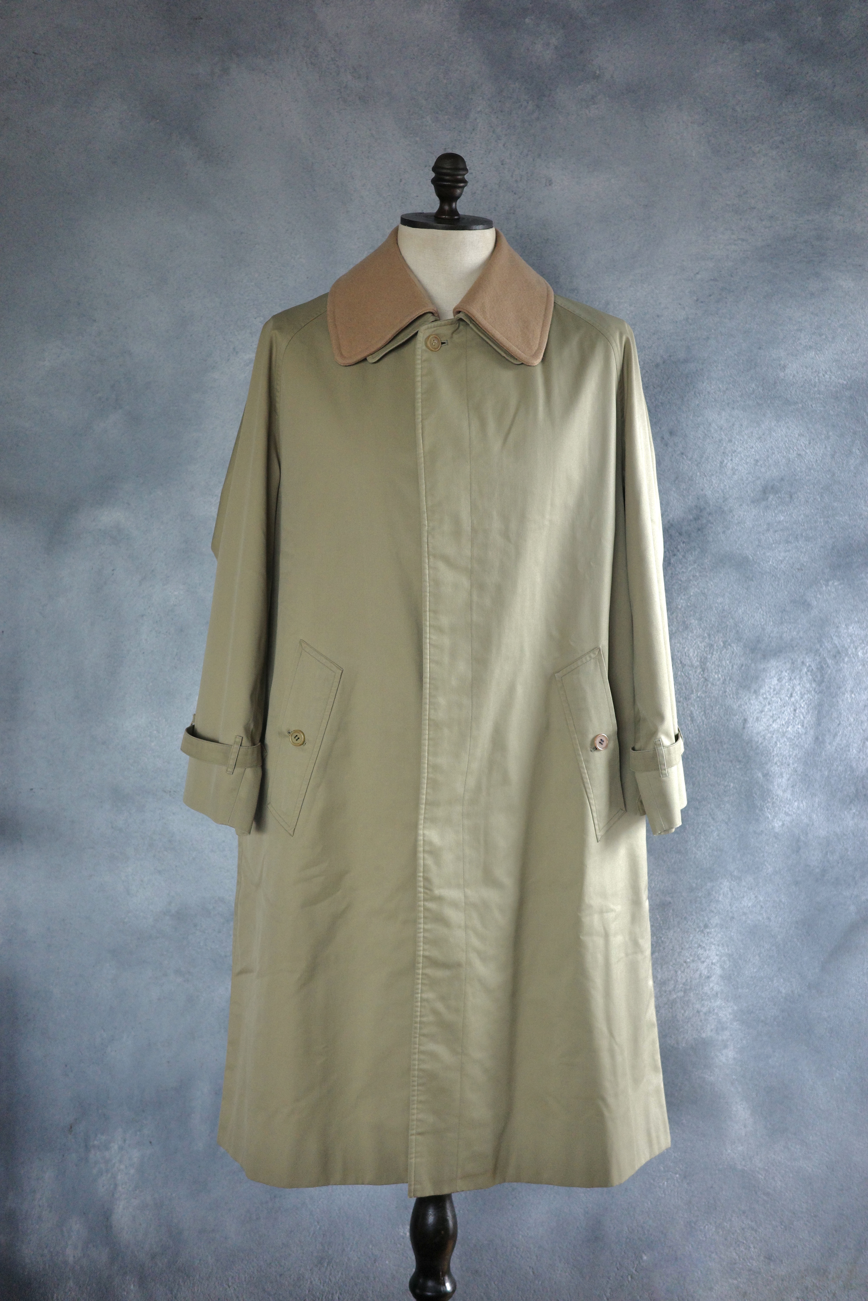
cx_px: 434
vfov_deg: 48.5
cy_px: 650
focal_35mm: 40
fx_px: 1447
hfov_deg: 33.4
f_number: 2.8
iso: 1000
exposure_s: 1/50
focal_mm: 26
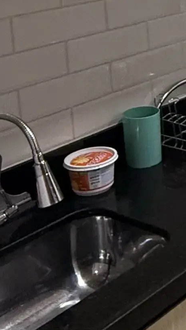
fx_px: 658
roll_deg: +0.4
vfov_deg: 26.3
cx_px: 344
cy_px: -23
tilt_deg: -7.4
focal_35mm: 75
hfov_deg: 14.1
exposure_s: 1/120
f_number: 2.2
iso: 320
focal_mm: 2.22
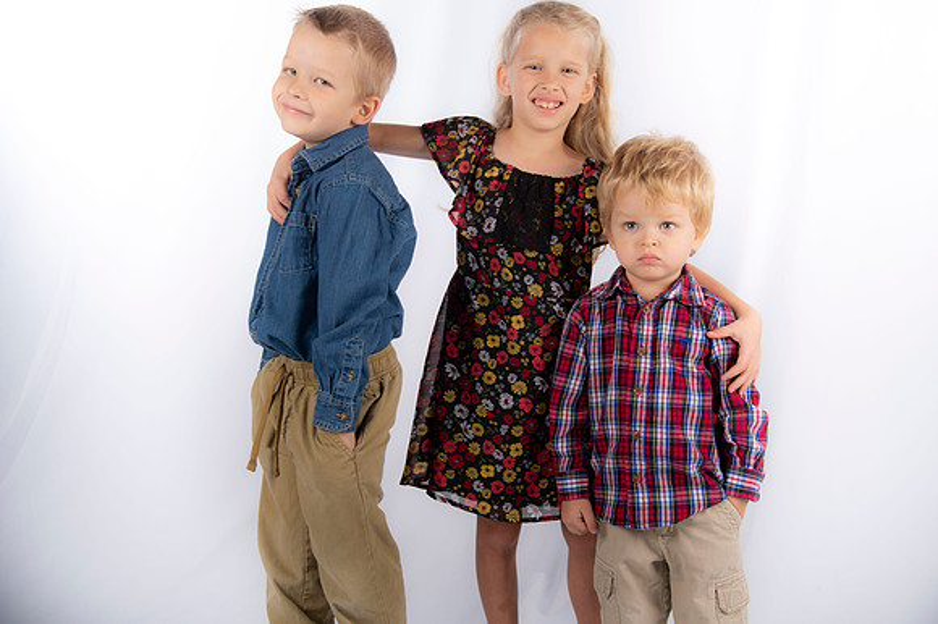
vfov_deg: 29.2
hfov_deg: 42.8
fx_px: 1198
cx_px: 469
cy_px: 312
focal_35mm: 46
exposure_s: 1/200
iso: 100
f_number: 5.6
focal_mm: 46
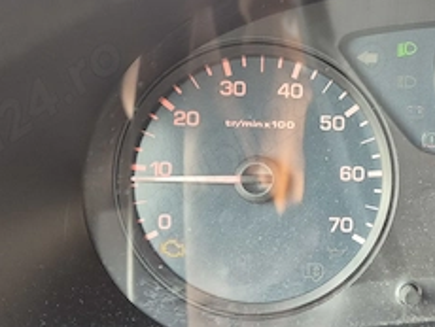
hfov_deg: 30.6
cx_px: 397
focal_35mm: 60
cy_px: 153
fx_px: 755
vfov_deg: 24.5
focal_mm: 5.4
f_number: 1.8
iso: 250
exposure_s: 1/100
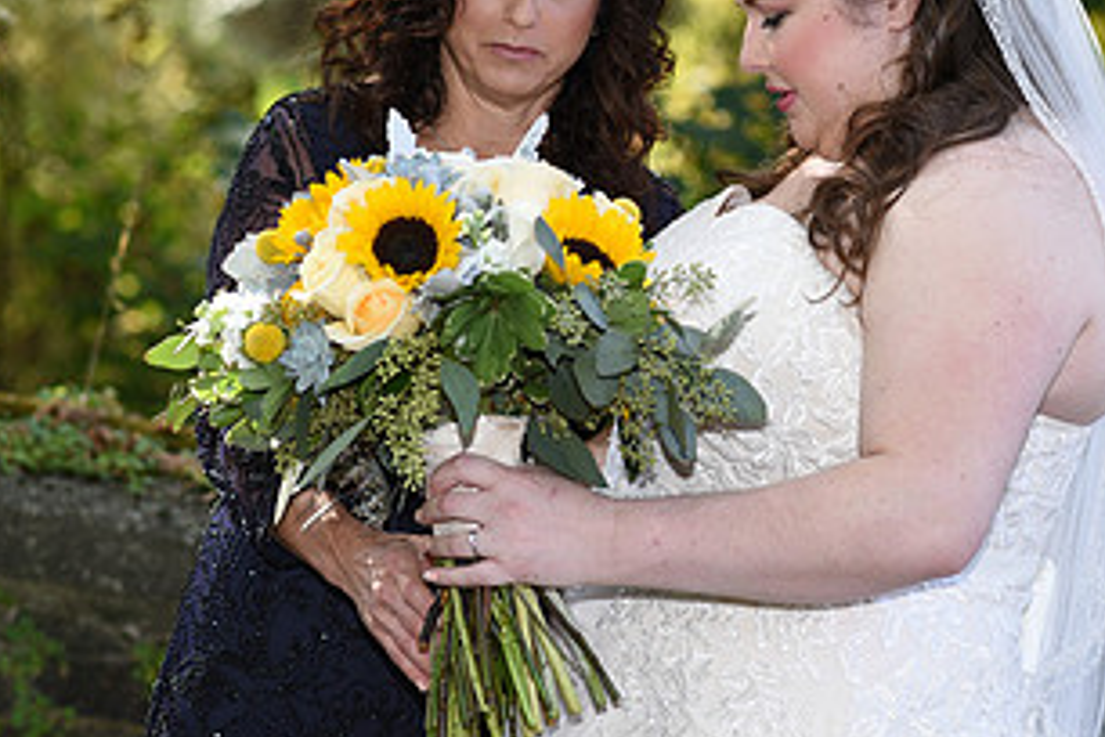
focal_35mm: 161
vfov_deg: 8.5
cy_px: 175
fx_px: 4941
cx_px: 794
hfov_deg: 12.7
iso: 200
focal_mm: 85
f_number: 3.5
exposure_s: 1/200
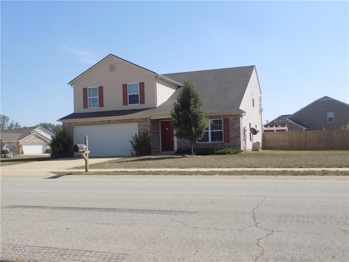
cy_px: 131
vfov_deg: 38.7
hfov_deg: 50.1
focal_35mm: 37
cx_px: 174
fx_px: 373
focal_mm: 6.6
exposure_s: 1/800
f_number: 3.5
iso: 80
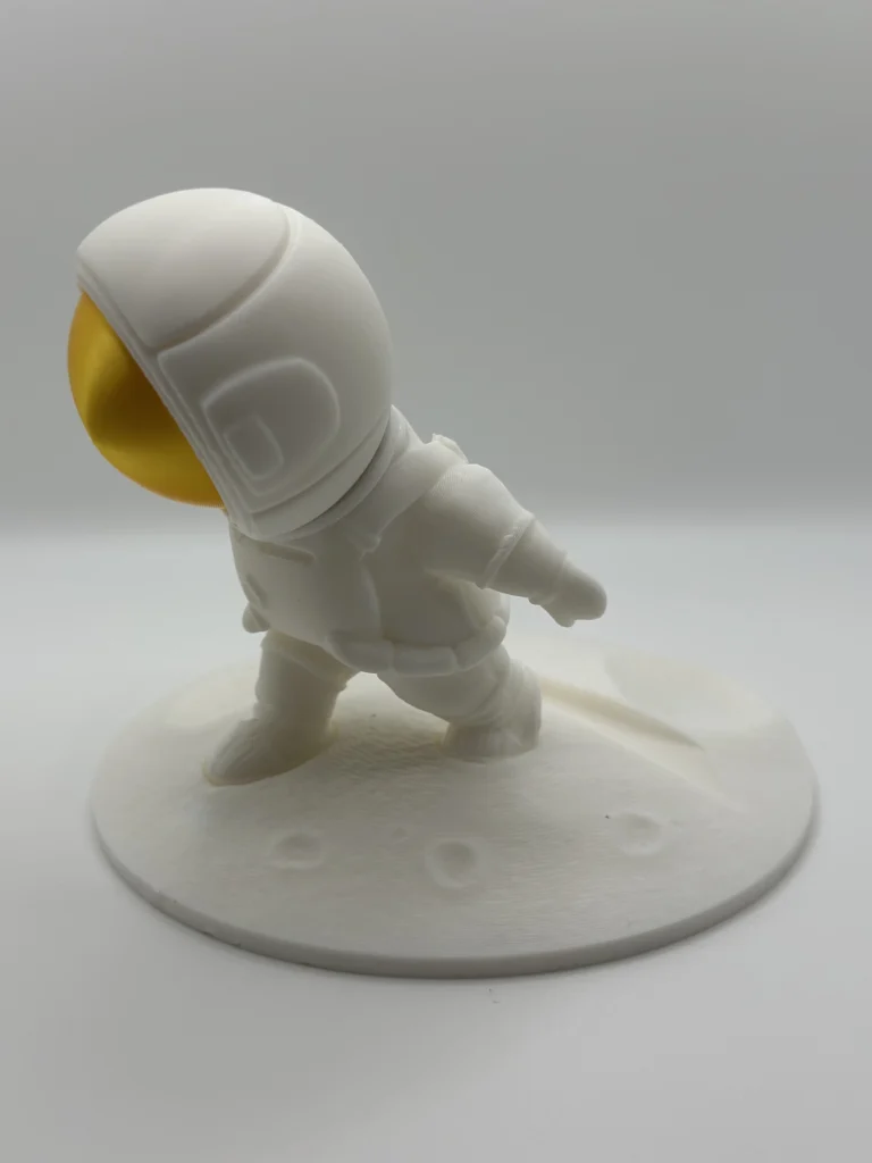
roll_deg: +0.3
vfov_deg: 39.7
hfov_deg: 30.3
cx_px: 436
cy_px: 582
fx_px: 1612
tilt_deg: -19.3
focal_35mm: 48
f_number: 1.78
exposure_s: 1/1992
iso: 80
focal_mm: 6.86
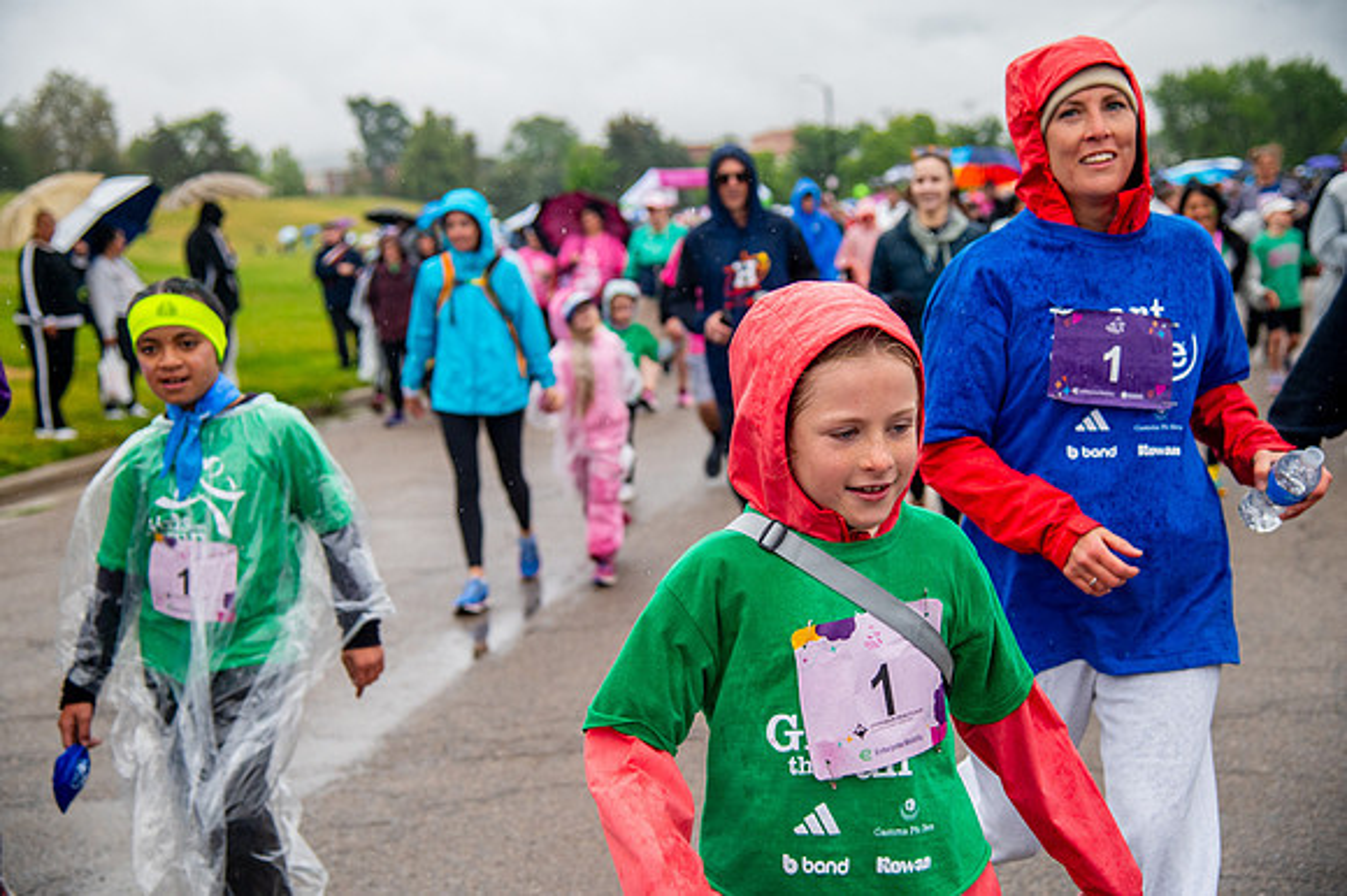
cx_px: 674
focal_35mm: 52
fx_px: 1944
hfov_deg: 38.2
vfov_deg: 26.0
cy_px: 448
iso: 1600
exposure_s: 1/1600
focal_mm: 52
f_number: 4
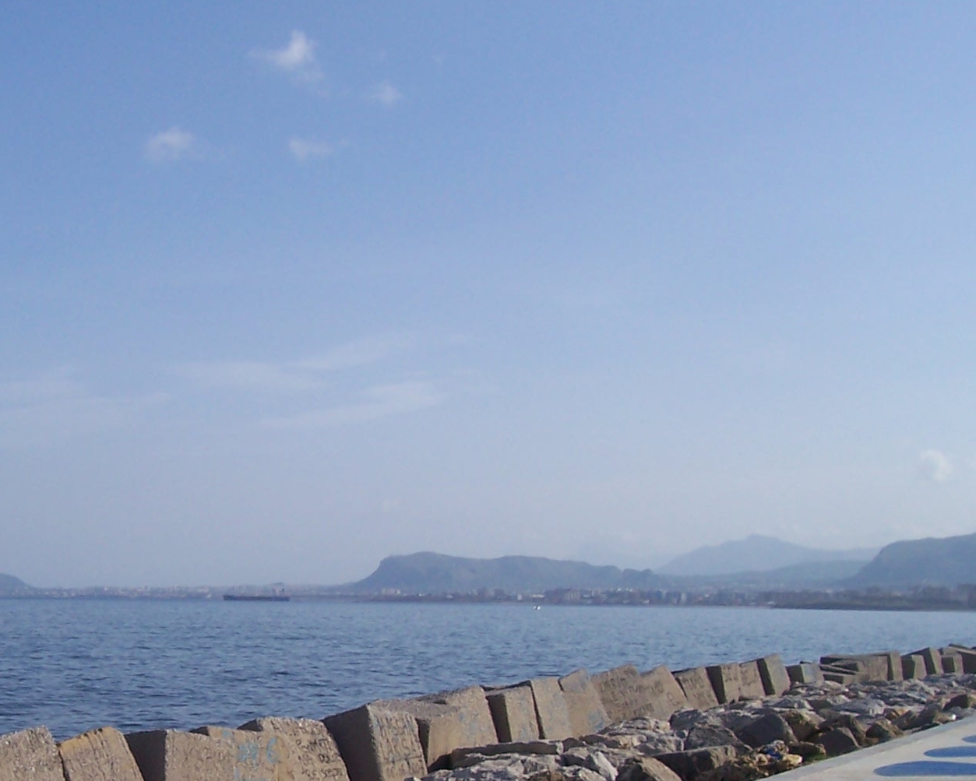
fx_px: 1762
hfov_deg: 30.0
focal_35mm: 61
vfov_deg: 24.6
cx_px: 158
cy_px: 631
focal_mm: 5.6
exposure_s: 1/750
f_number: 5.6
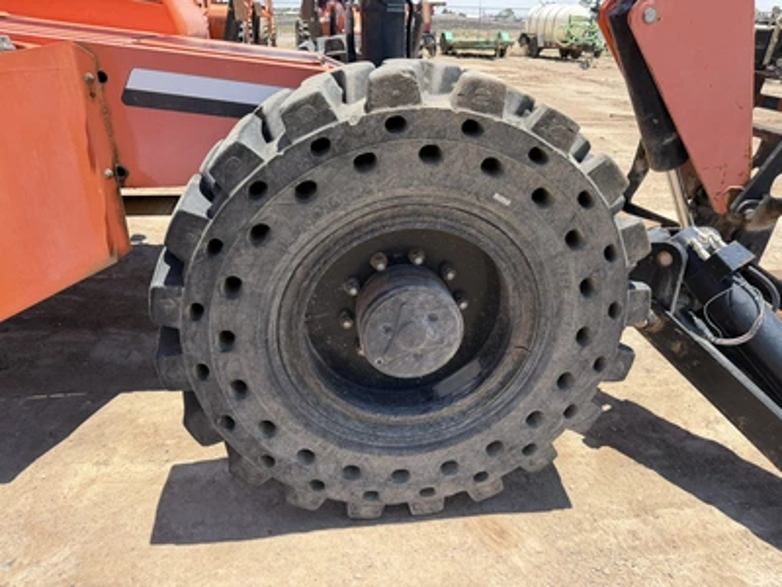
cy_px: 294
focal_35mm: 24
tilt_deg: -24.3
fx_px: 542
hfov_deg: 71.6
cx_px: 391
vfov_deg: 56.8
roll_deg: +0.4
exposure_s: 1/2299
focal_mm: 6.76
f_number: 1.78
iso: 80
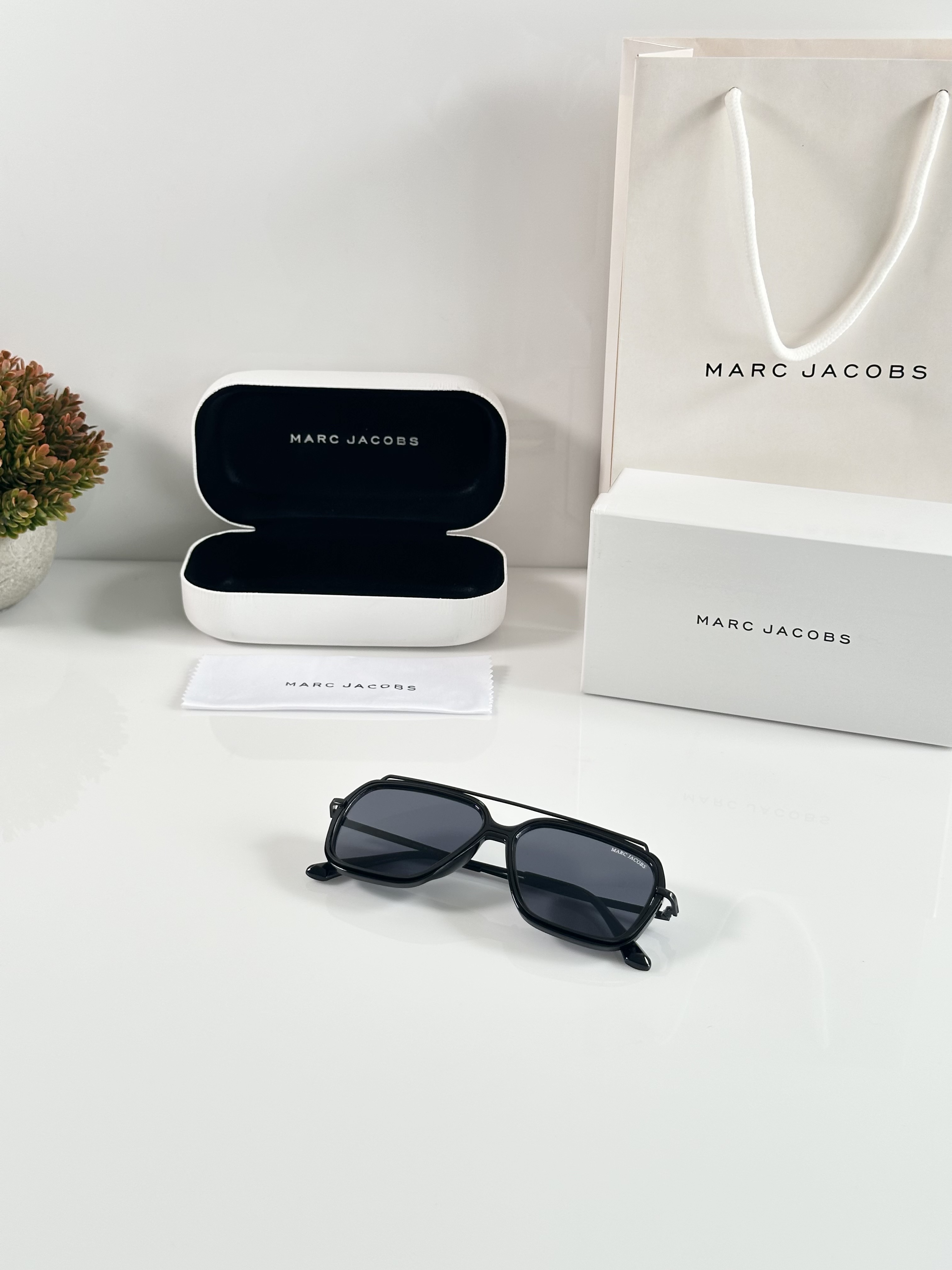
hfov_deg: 30.3
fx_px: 1760
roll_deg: -0.7
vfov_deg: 39.7
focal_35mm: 48
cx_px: 476
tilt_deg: -26.2
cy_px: 635
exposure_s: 1/100
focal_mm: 6.86
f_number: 1.78
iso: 64
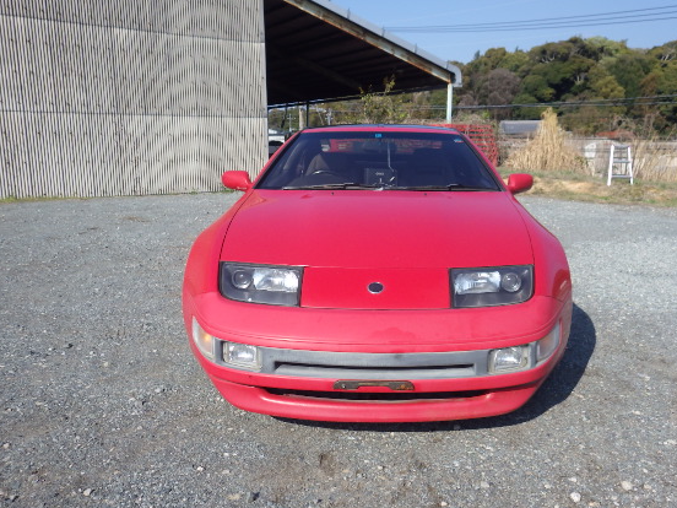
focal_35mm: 29
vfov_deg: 48.2
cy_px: 264
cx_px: 378
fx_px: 567
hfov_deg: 61.5
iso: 125
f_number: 7.9
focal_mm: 4.5
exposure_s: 1/200
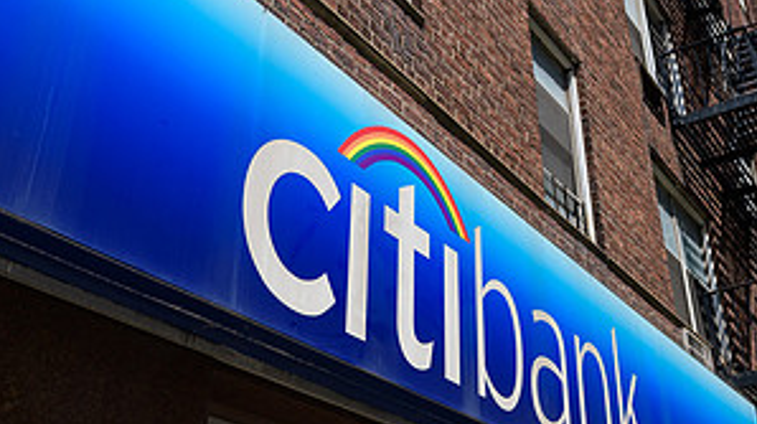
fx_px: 983
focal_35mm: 49
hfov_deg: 41.8
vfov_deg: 24.1
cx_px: 483
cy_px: 110
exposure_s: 1/2000
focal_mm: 24
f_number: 4
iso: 200
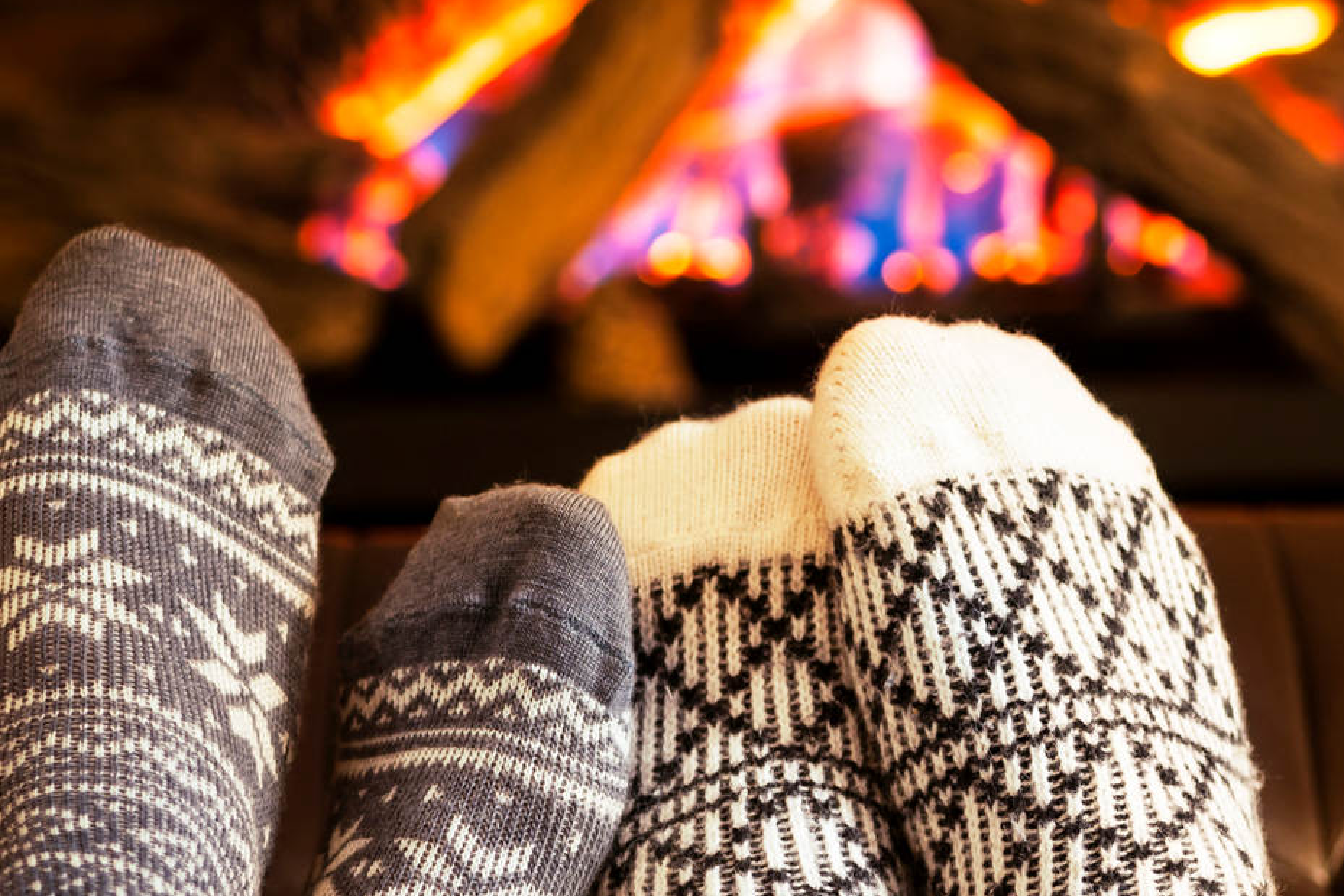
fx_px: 8099
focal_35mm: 217
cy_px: 389
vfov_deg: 6.3
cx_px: 1018
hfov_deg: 9.5
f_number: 5
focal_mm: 105
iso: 100
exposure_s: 1.3
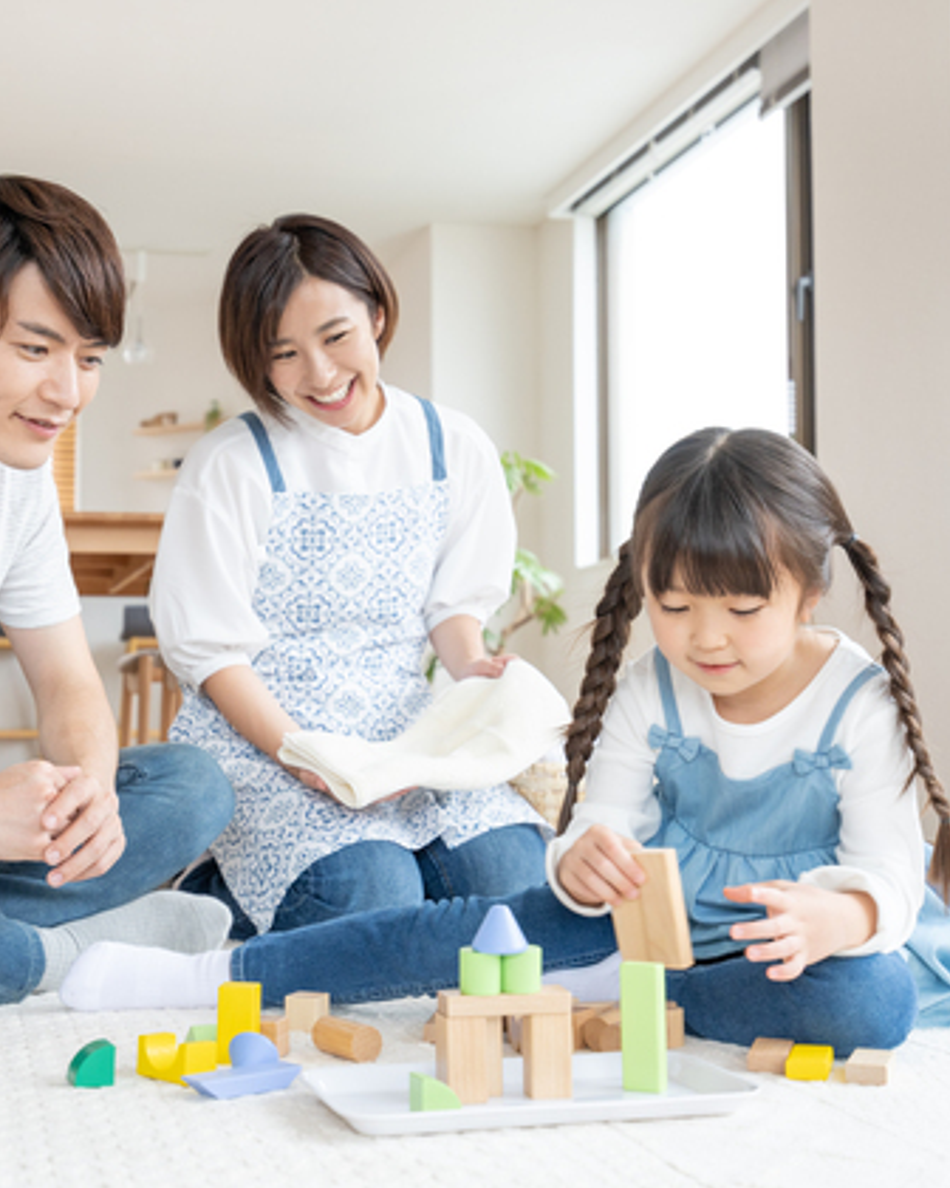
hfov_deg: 30.1
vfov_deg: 37.3
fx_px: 1757
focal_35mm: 50
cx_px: 328
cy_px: 594
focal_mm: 35
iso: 800
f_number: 4
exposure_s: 1/125
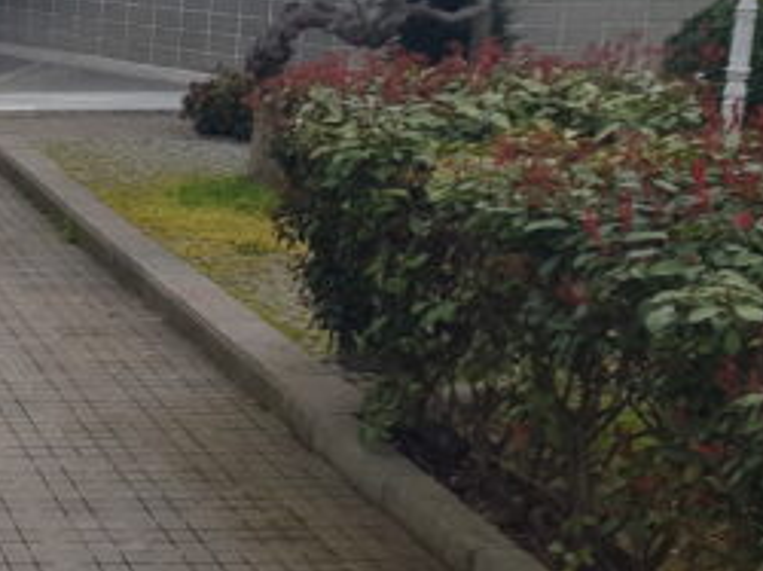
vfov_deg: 18.4
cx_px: -278
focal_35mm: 80
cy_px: 281
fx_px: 1762
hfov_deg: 21.6
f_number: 1.7
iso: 40
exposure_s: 1/708
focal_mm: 4.2
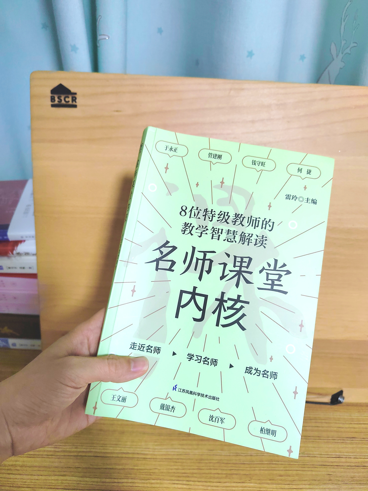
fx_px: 326
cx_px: 184
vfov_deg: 73.9
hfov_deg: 58.9
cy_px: 246
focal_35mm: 23
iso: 3822
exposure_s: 1/50
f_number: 1.9
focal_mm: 5.52
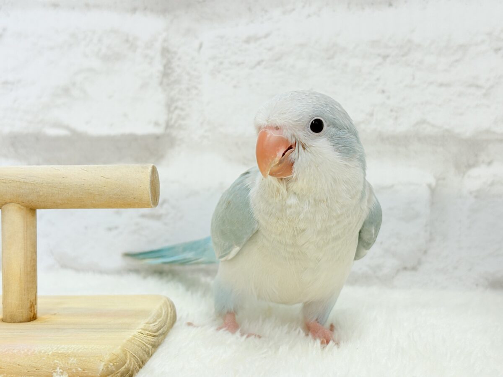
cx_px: 252
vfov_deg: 28.0
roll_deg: +0.1
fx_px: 756
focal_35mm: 52
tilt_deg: -3.2
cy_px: 188
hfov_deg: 36.8
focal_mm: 5.96
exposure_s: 1/50
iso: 32
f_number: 1.6
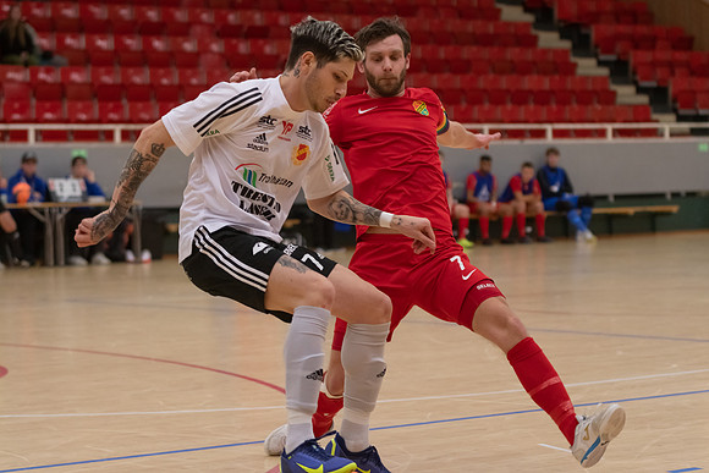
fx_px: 2162
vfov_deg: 12.5
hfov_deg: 18.6
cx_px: 354
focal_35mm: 110
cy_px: 236
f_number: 3.2
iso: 640
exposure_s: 1/800
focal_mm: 70
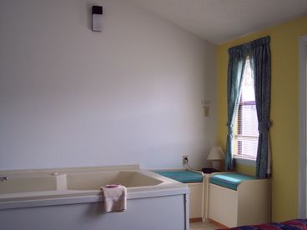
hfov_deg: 49.0
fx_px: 337
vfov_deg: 37.7
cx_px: 154
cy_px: 115
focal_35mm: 38
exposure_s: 1/90
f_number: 2.8
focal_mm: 8
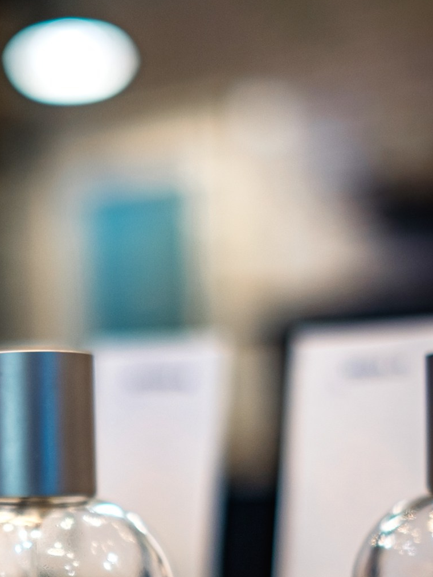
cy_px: 533
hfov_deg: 17.1
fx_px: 1418
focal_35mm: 85
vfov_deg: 22.4
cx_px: 28
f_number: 1.4
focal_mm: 23
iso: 200
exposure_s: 1/125
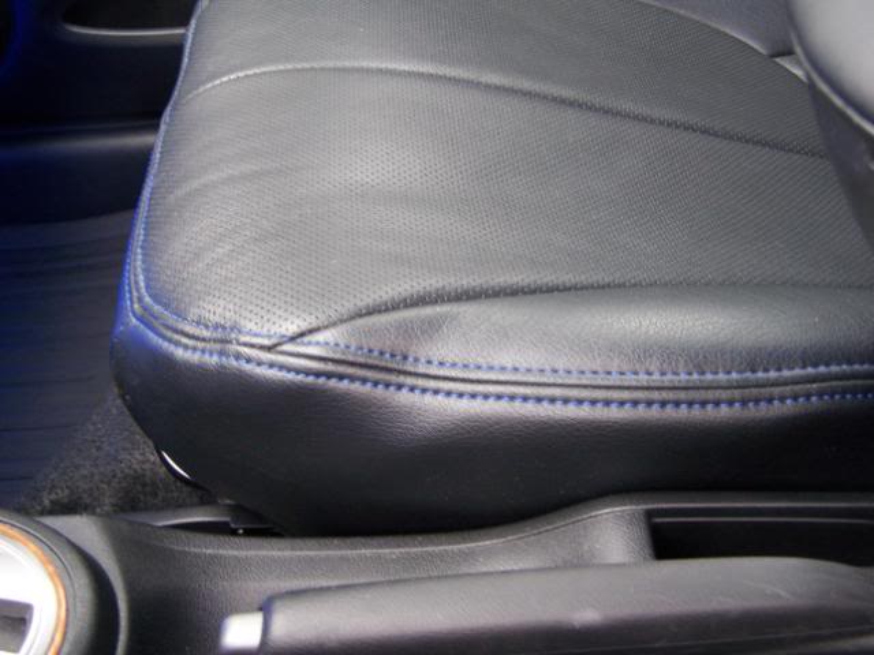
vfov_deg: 33.6
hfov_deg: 43.9
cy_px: 328
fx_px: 1086
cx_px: 437
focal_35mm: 43
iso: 140
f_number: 2.9
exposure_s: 1/15
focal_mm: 7.1
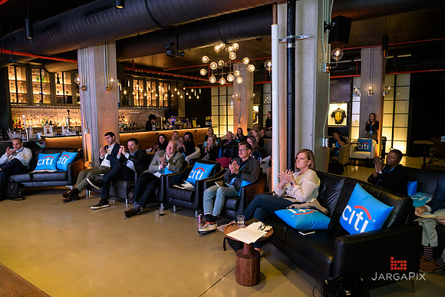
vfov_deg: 53.2
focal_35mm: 24
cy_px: 148
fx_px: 297
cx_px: 222
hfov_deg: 73.7
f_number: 3.2
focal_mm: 24
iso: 1600
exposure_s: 1/125
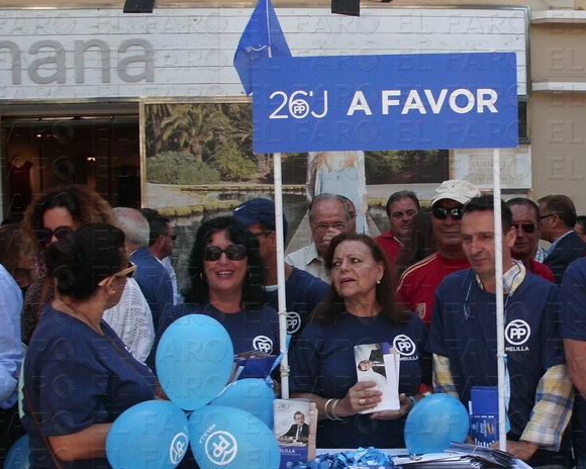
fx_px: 1075
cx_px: 450
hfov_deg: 29.9
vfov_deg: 24.5
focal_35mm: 62
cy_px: 285
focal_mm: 6.3
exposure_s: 1/100
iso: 100
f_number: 7.3
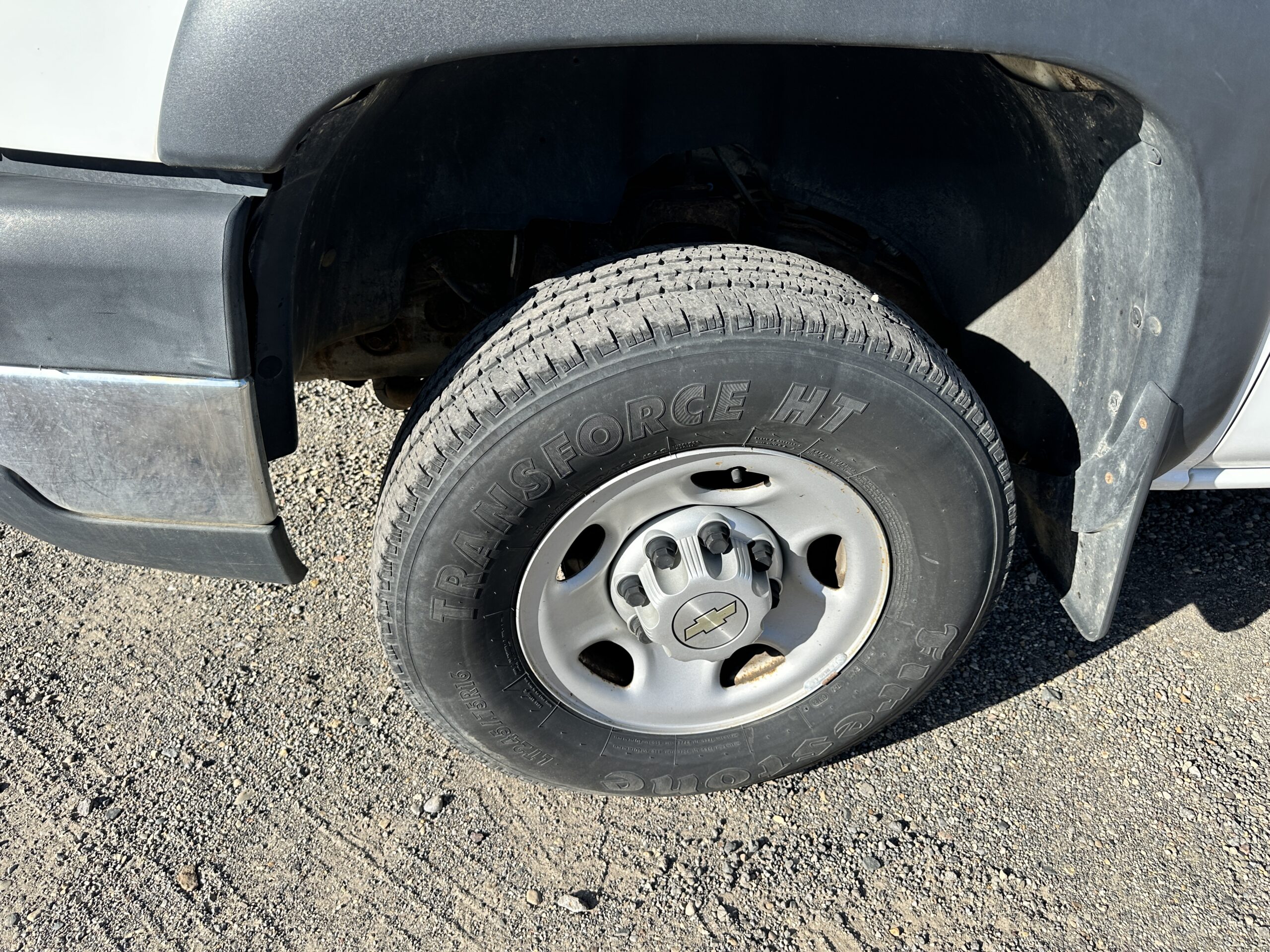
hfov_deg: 71.6
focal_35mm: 24
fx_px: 881
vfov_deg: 56.8
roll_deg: -4.3
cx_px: 635
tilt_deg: -33.3
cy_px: 476
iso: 80
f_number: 1.78
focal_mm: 6.86
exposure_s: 1/1812
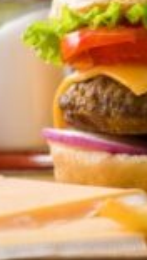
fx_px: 2932
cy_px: 18
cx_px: 261
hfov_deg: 2.9
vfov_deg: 5.1
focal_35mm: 424
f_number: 6.3
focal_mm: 105
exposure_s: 1/60
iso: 200
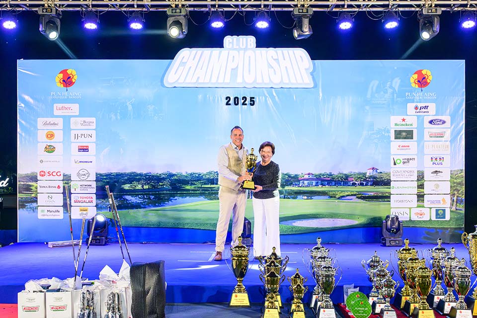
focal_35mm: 29
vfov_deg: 45.0
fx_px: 384
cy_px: 159
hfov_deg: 63.7
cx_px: 238
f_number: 6.3
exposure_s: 1/250
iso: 2800
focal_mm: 29
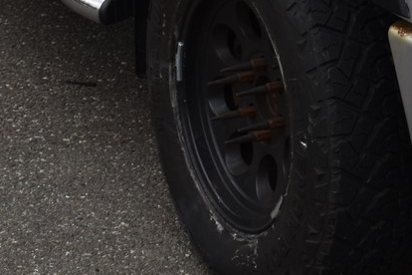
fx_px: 1591
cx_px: 448
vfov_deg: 9.4
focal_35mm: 139
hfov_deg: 14.4
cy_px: -208
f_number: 5.6
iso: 280
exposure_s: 1/250
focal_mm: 24
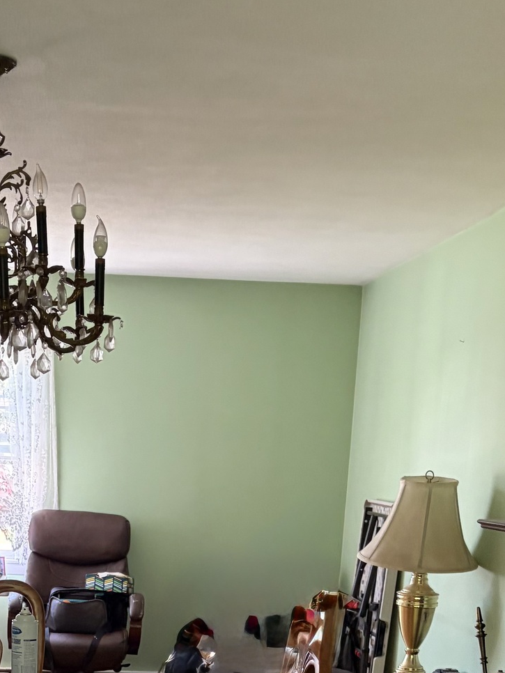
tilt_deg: -12.9
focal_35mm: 62
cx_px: 114
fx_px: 1205
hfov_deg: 23.4
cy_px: 722
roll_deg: -2.0
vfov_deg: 28.6
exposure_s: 1/60
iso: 320
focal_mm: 5.96
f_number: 1.6
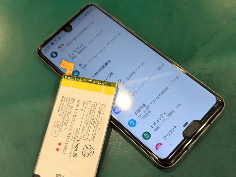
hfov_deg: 39.7
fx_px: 327
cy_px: 88
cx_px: 118
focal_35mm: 48
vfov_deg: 30.3
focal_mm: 6.81
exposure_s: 1/99.9
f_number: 1.85
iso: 73
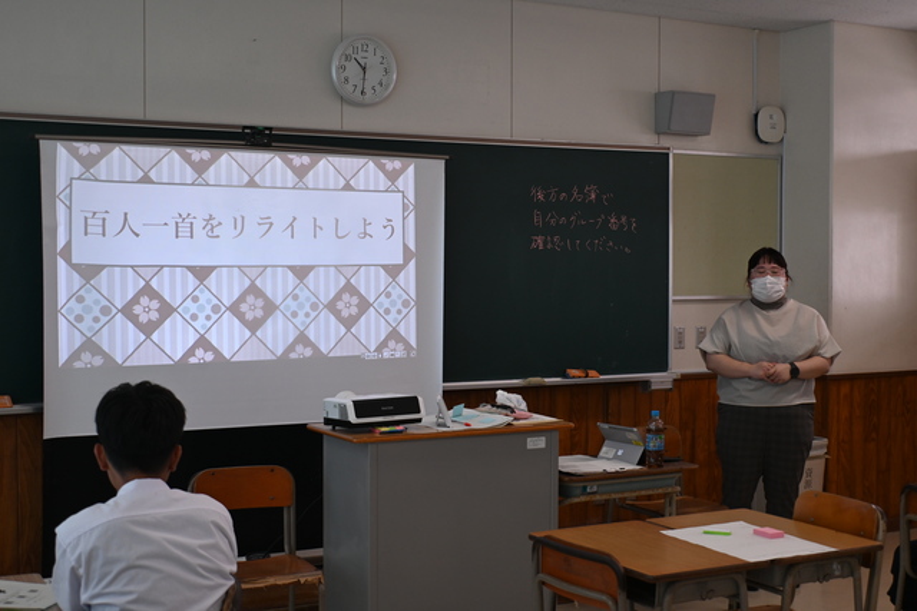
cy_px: 306
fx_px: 1299
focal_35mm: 51
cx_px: 458
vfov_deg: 26.5
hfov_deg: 38.9
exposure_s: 1/250
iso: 400
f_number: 4.5
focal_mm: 34
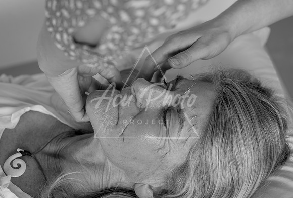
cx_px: 154
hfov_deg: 37.1
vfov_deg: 25.5
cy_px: 99
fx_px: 437
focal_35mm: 53
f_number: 5
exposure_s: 1/160
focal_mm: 50
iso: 640
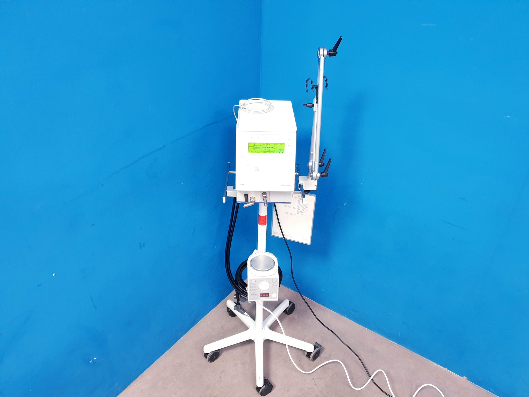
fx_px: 397
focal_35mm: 26
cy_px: 198
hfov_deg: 67.3
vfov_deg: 53.1
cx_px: 264
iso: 320
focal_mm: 4.3
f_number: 1.5
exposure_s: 1/33
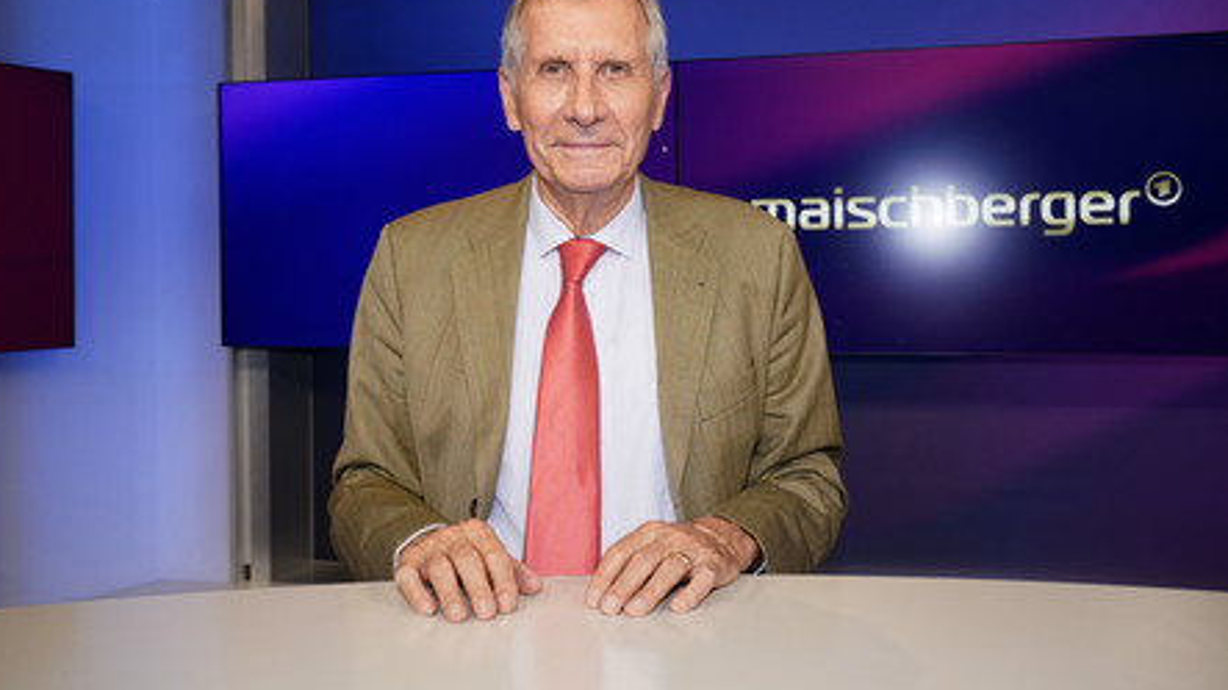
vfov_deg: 36.6
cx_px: 608
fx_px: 1042
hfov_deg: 61.0
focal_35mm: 32
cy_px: 288
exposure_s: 1/125
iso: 2000
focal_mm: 30
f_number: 5.6
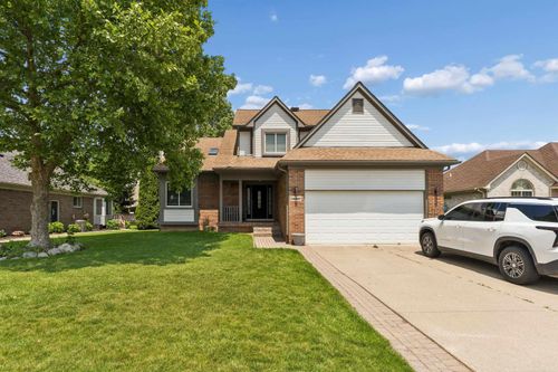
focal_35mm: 18
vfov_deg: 67.3
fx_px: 279
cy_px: 186
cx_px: 279
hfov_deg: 90.0
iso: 400
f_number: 14
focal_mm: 18
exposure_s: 1/250
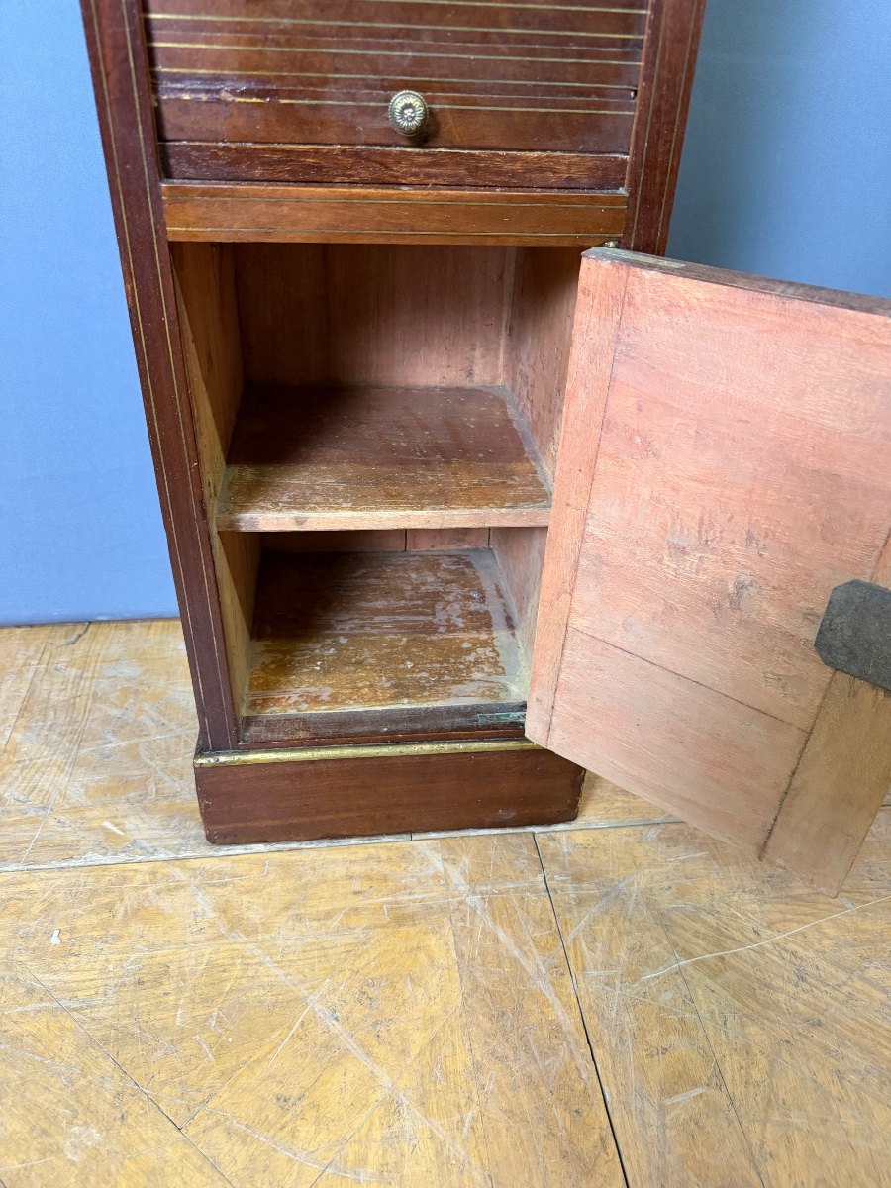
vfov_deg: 71.6
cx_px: 446
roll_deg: -2.4
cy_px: 594
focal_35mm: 24
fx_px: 824
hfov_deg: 56.8
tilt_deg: -34.3
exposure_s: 1/50
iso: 800
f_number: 1.78
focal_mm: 6.76
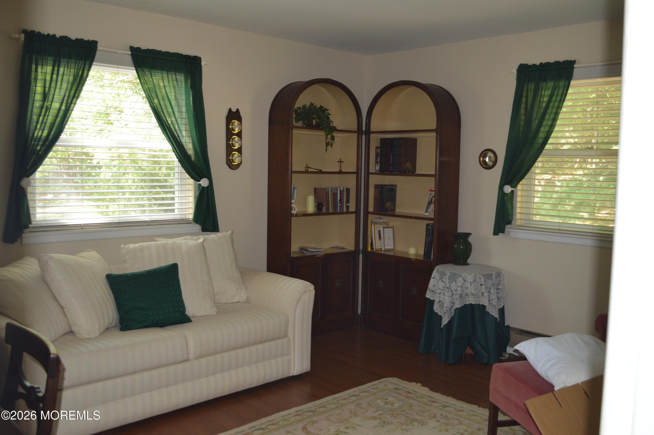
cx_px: 327
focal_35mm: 33
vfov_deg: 39.9
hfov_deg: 57.3
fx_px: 599
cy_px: 218
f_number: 3.8
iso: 500
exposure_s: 1/60
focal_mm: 22
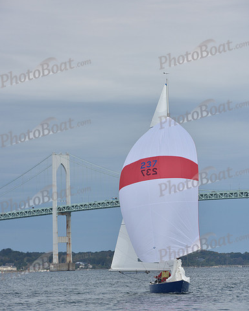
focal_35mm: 227
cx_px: 125
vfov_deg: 8.5
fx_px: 2091
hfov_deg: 6.8
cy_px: 156
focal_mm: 200
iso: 250
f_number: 10
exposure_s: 1/800
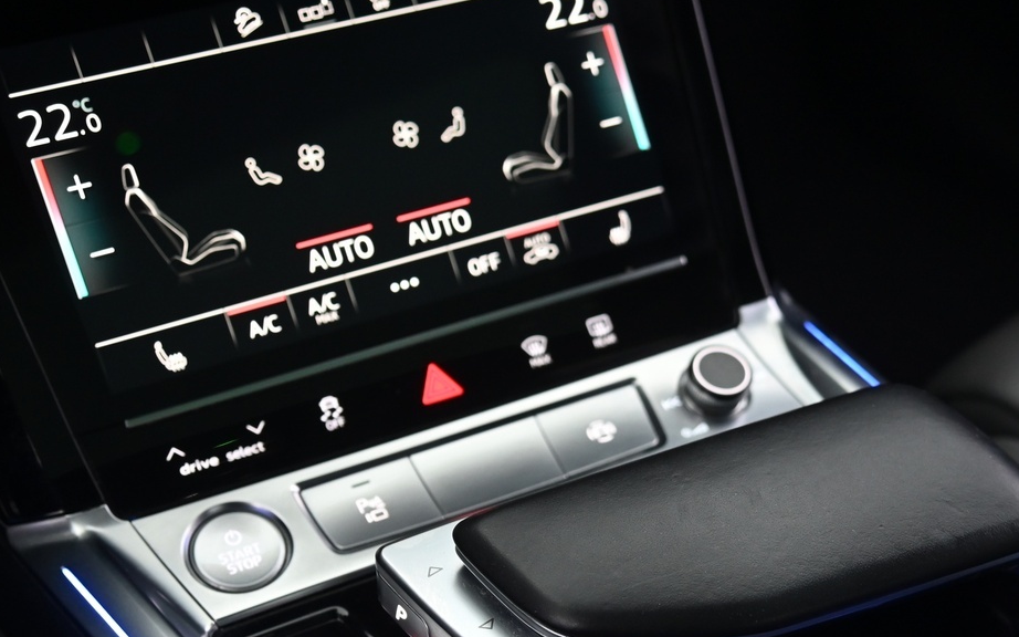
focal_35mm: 61
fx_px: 1694
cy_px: 572
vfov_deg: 20.8
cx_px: 601
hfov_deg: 33.4
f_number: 4
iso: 2000
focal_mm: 34
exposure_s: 1/13
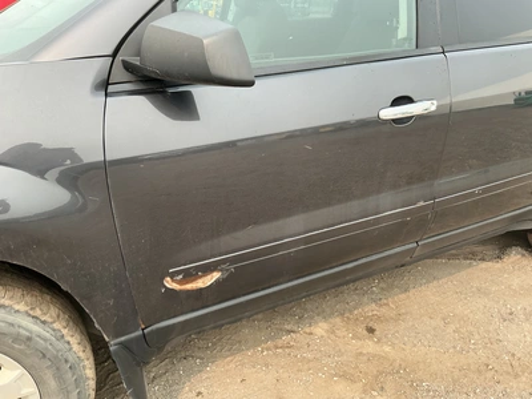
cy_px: 200
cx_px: 266
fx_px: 430
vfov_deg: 49.7
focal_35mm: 28
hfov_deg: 63.4
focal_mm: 3
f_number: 1.8
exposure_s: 1/403
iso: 25
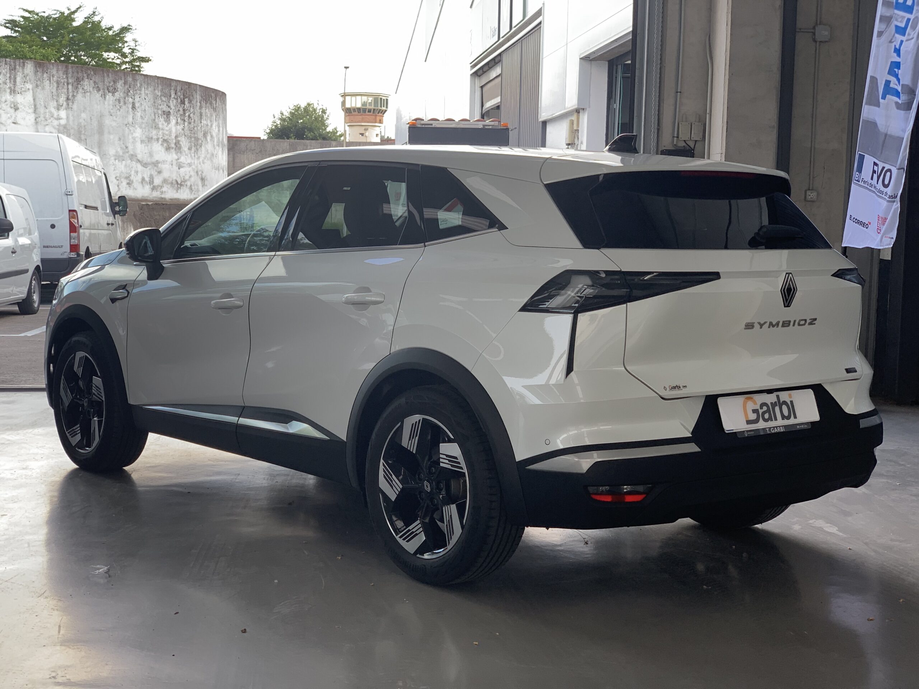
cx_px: 460
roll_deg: -2.2
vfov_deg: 28.0
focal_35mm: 52
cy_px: 344
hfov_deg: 36.8
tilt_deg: -4.4
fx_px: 1381
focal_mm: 6
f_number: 2.4
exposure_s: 1/122
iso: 40
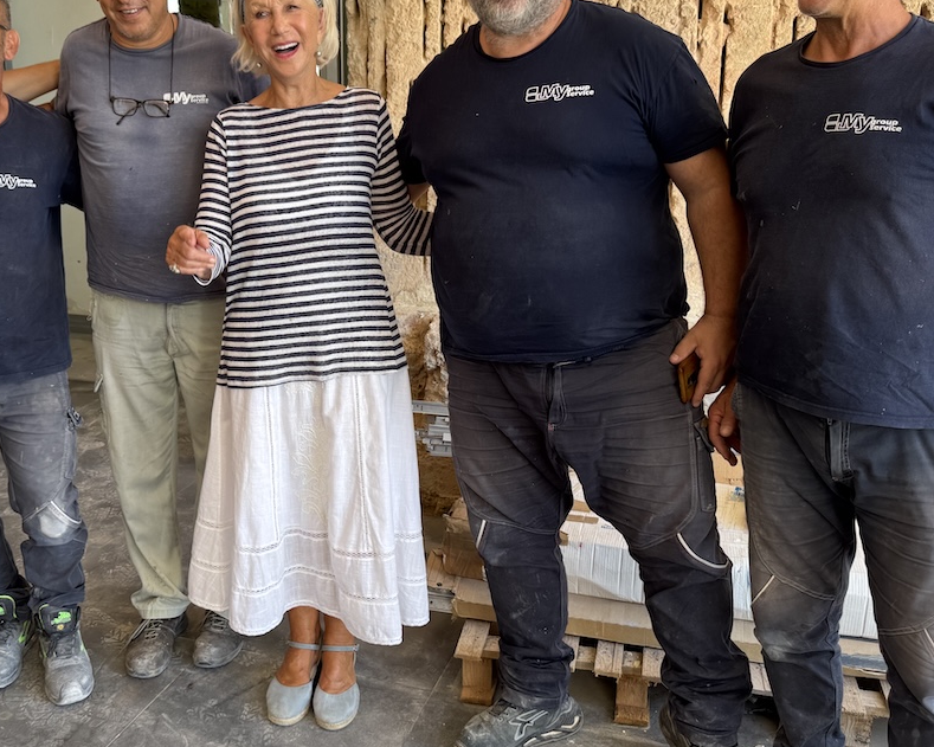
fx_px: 1050
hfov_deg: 47.5
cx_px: 347
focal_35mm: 38
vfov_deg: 39.1
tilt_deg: -14.1
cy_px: 317
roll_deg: +1.2
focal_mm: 6.76
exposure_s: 1/123
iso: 50
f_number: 1.78
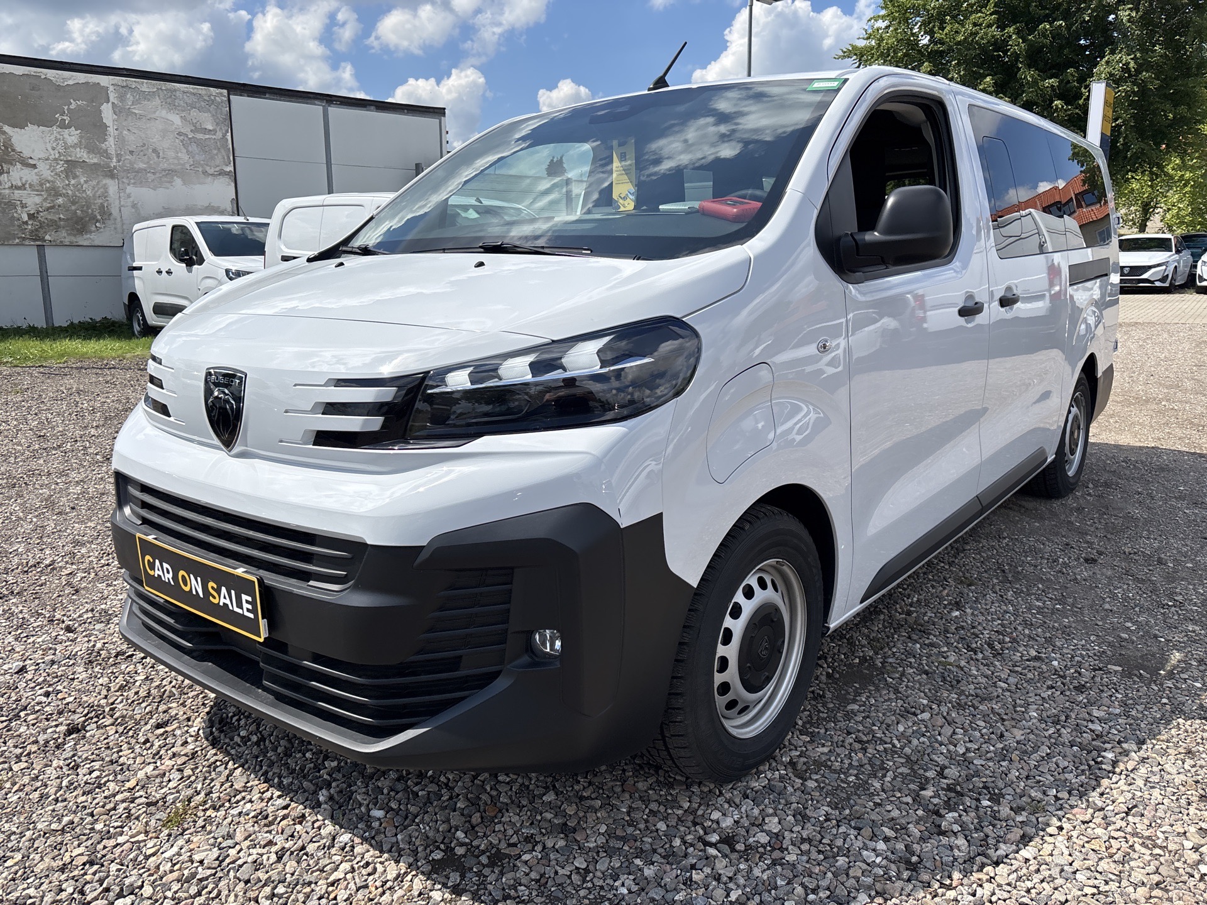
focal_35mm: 26
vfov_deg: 53.1
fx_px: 907
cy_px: 452
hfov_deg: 67.3
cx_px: 604
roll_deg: -0.3
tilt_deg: -11.3
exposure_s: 1/3937
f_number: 1.6
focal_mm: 5.96
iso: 50
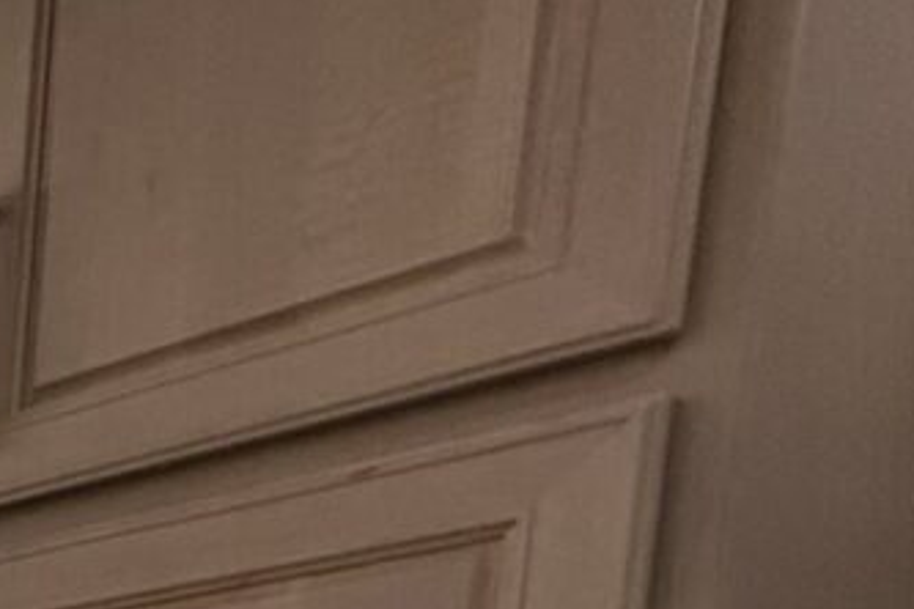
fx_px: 1599
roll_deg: -0.1
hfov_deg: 18.1
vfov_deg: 16.5
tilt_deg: -6.7
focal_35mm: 63
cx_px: -999
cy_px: 1213
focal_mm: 2.22
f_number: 2.2
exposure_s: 1/120
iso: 500
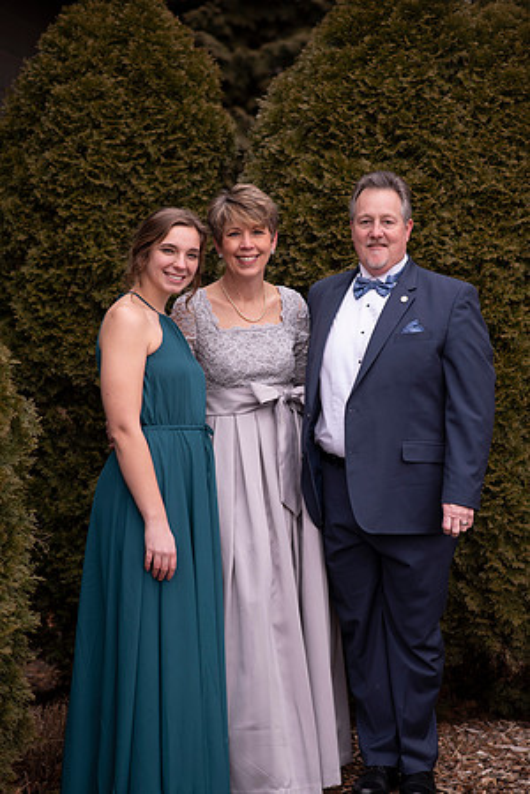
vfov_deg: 23.9
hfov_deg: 16.1
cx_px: 265
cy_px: 397
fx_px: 1877
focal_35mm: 85
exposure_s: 1/125
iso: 100
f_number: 2.5
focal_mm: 85
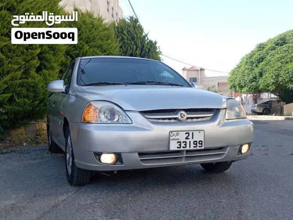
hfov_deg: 46.8
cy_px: 110
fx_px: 339
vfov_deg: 36.0
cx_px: 146
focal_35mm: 40
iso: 100
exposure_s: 1/201
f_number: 1.8
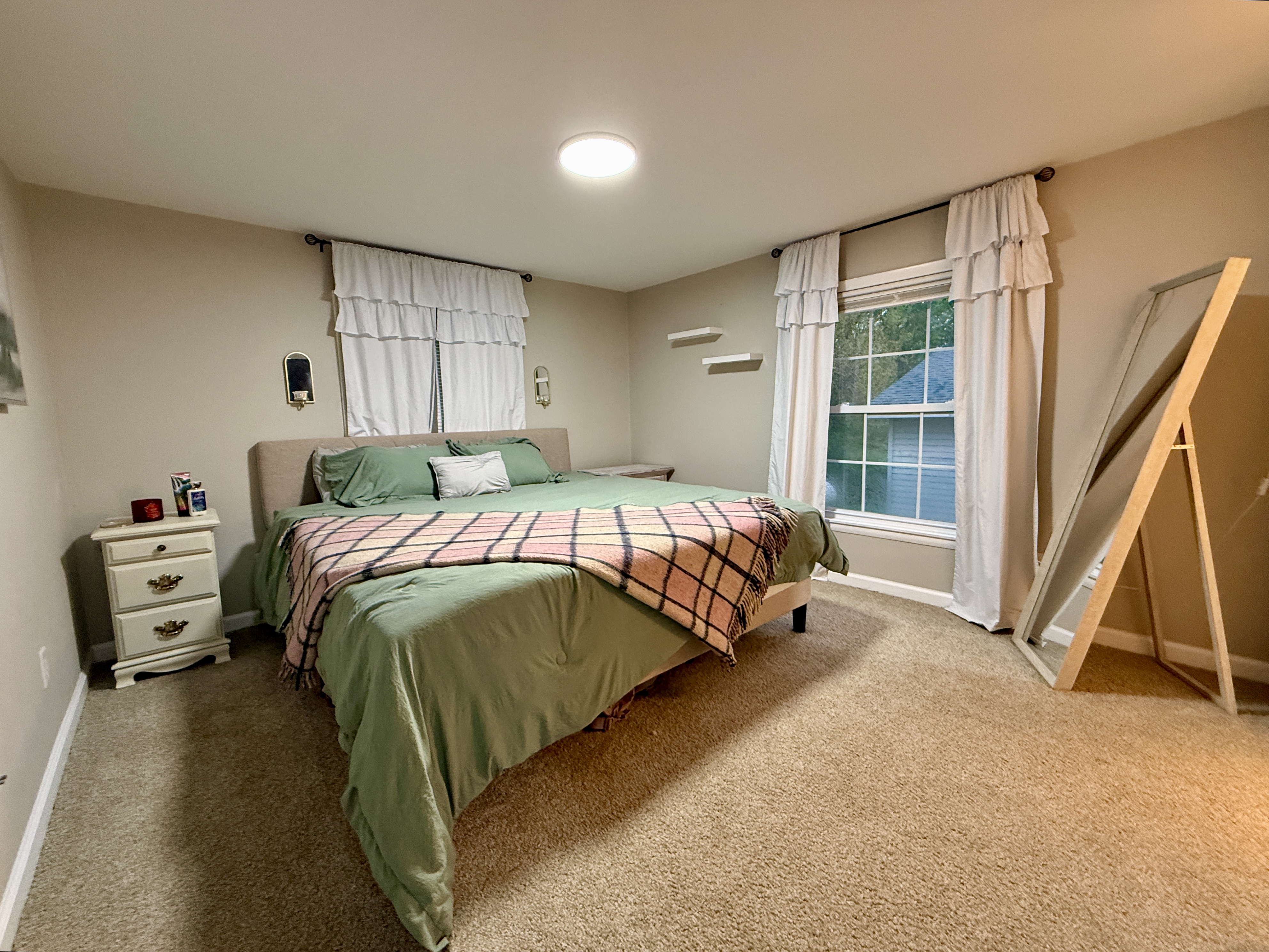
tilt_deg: -6.3
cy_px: 476
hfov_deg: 102.1
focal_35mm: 14
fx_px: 513
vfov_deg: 85.7
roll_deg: +2.5
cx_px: 634
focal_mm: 2.22
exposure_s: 1/60
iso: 320
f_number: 2.2
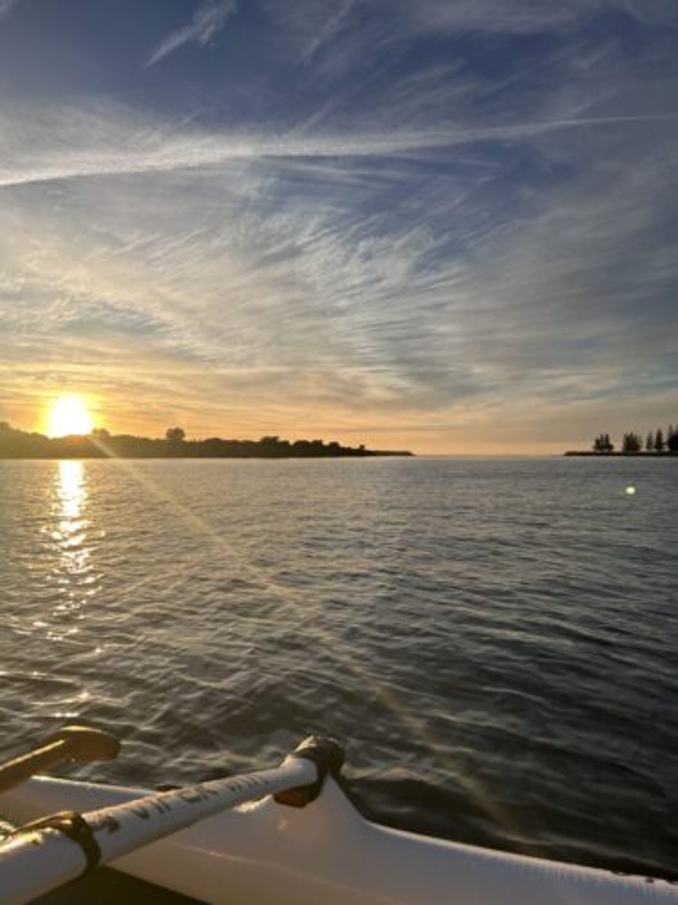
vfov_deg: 67.3
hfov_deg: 53.1
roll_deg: +0.1
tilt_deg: +0.0
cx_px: 339
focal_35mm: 26
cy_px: 452
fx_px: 679
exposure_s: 1/4115
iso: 50
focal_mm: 5.7
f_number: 1.5
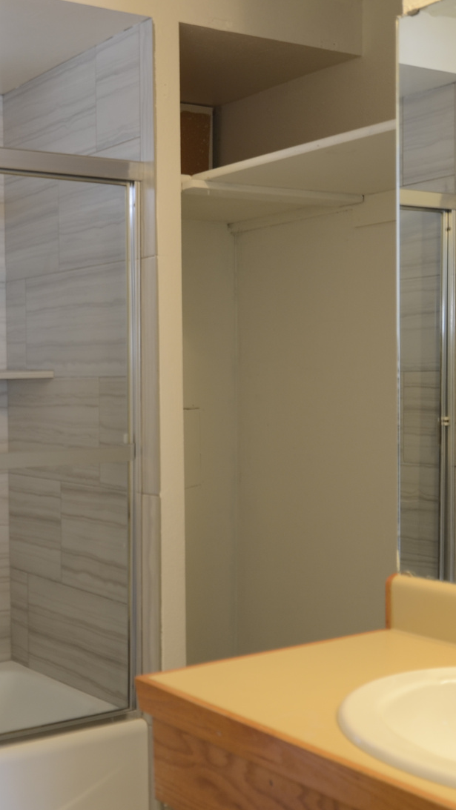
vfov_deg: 43.7
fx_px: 1010
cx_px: 29
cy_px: 447
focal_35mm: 47
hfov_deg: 24.6
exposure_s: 1/6
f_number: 2.8
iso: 100
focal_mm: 16
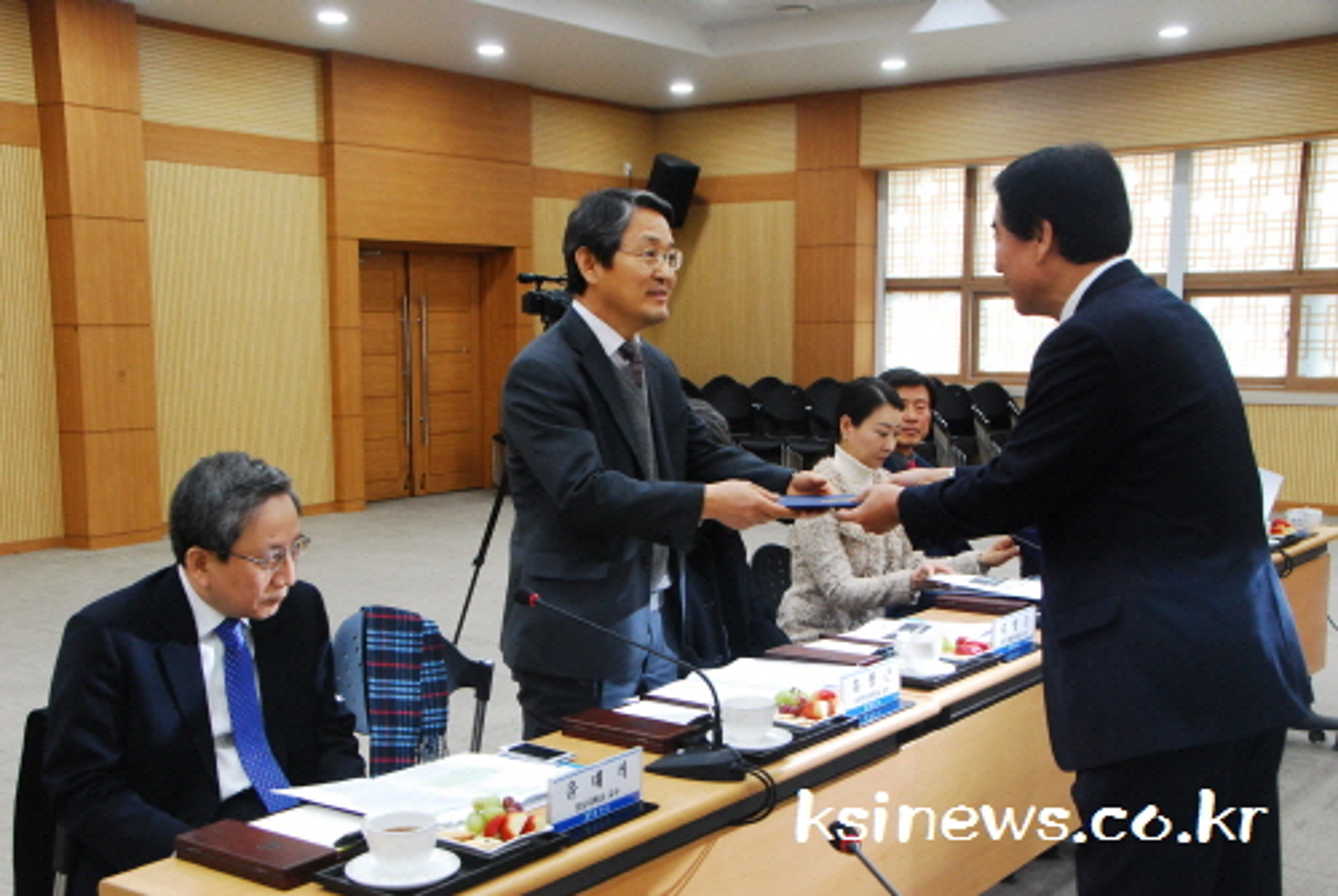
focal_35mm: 40
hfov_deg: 47.9
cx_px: 669
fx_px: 1507
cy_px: 448
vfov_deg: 33.1
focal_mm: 27
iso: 1250
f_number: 7.1
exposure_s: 1/80
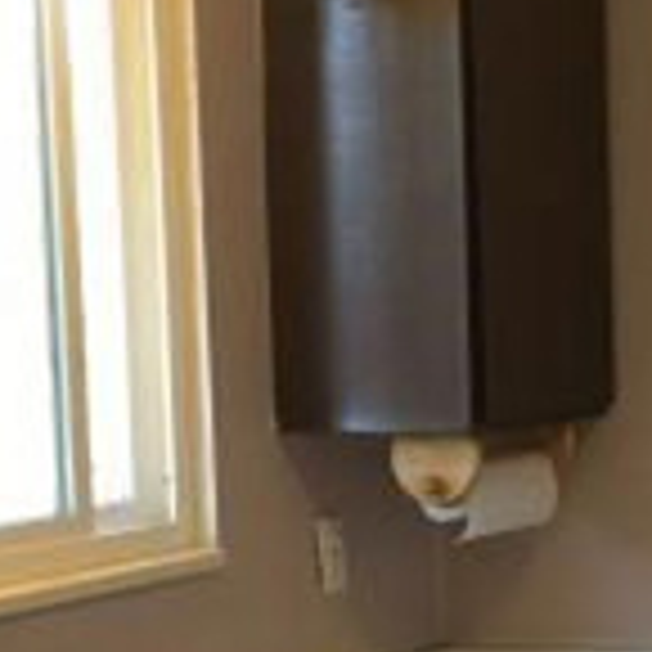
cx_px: 989
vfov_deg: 15.3
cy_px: 495
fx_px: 2408
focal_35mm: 113
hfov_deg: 14.4
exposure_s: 1/15
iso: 40
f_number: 2.2
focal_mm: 4.15
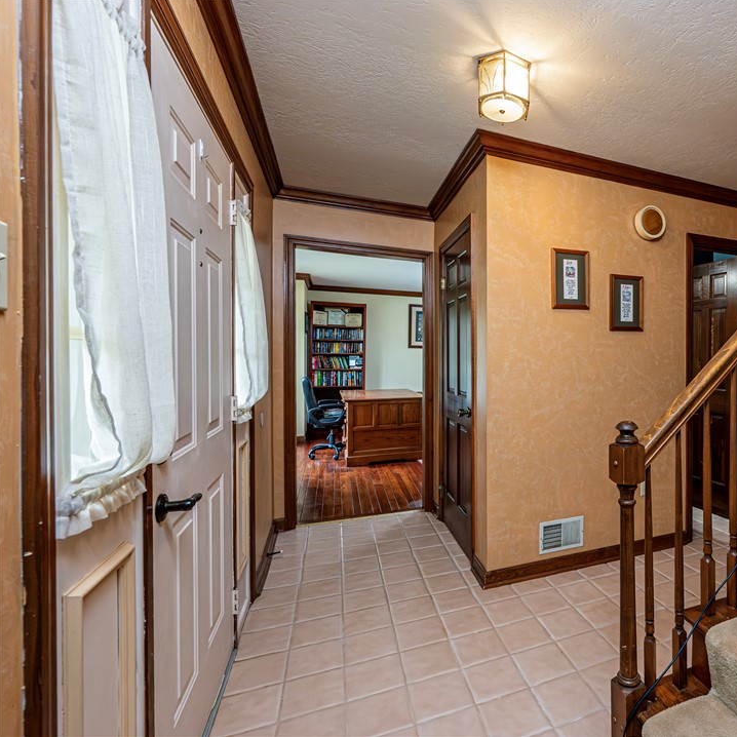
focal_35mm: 18
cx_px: 554
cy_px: 367
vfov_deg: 80.7
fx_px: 434
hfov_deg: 74.8
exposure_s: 1/100
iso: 4000
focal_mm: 14
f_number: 8
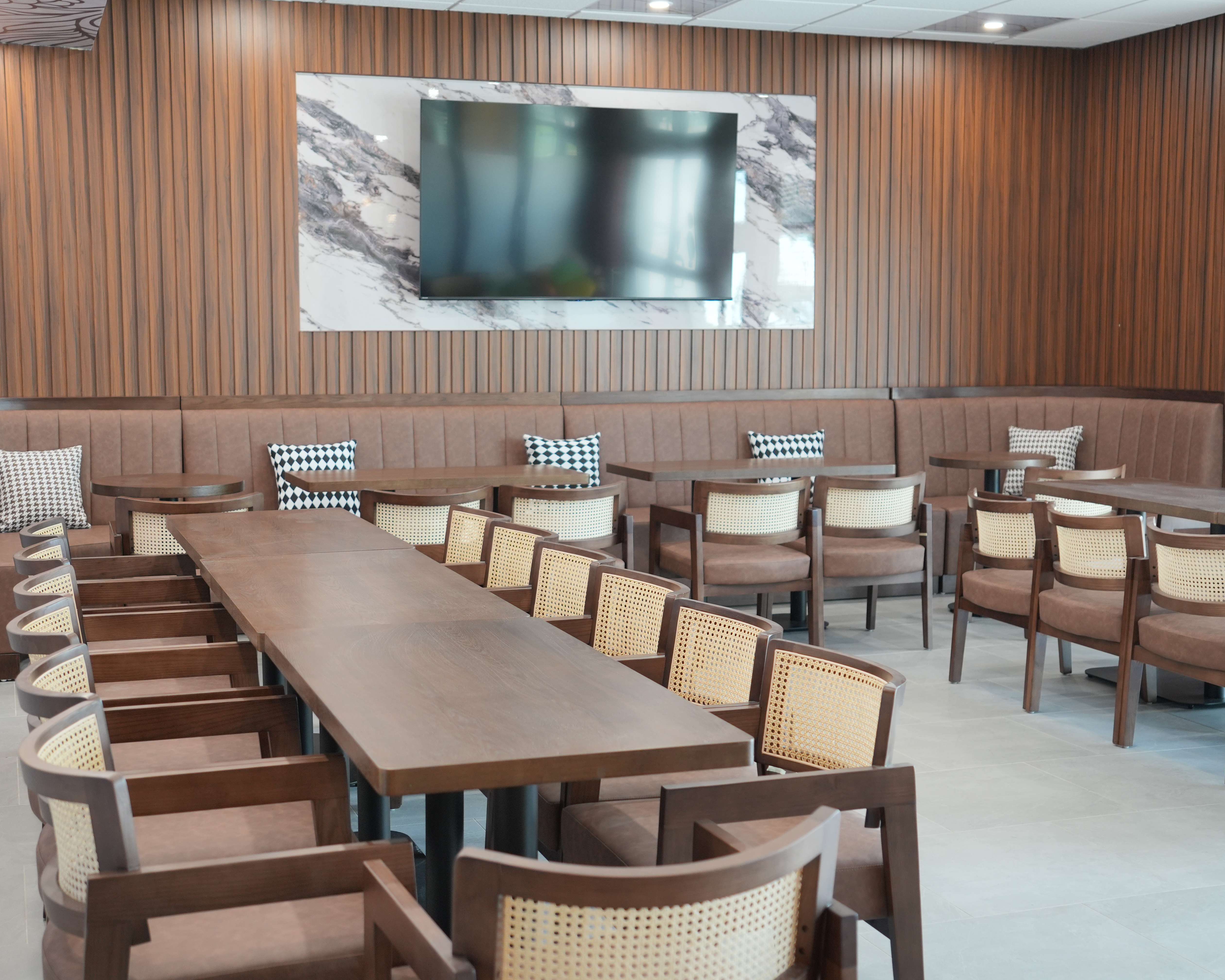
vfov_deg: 32.4
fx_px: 1689
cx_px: 631
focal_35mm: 47
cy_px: 496
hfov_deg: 39.9
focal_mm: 27
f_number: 2.8
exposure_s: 1/50
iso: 400
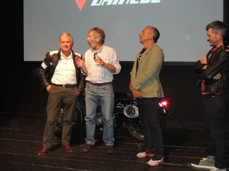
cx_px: 114
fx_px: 331
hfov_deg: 38.2
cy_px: 86
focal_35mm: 50
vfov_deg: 29.1
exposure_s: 1/50
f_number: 3.7
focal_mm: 9
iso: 800
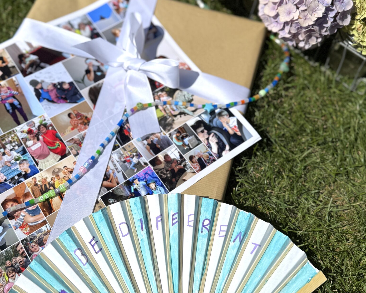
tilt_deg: -64.2
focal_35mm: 39
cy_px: 119
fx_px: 422
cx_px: 151
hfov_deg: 46.6
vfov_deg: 38.1
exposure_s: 1/17544
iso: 50
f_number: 1.78
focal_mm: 6.76
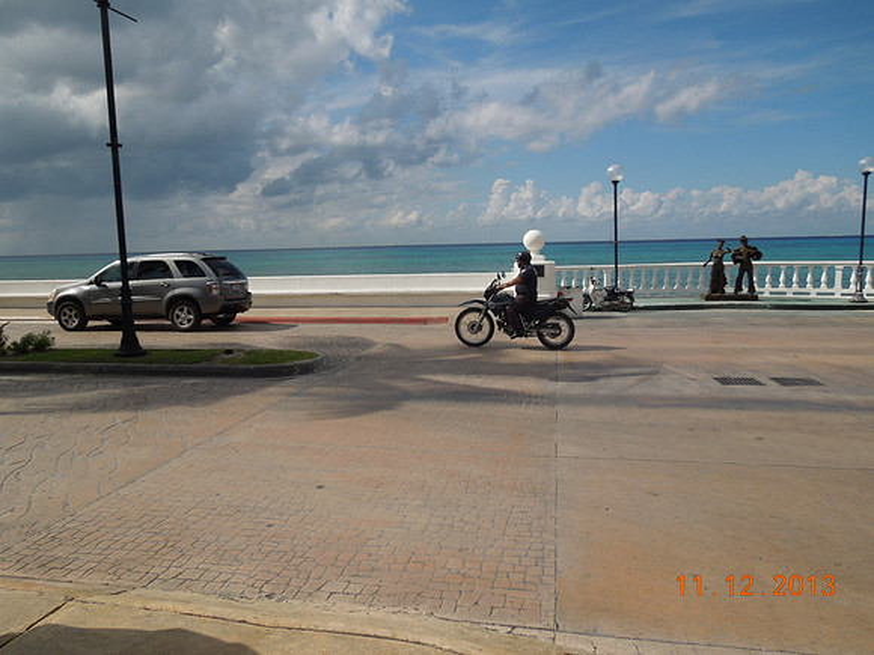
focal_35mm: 25
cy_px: 328
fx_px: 631
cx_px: 437
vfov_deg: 54.9
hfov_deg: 69.4
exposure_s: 1/640
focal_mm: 4.5
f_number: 6.6
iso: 100
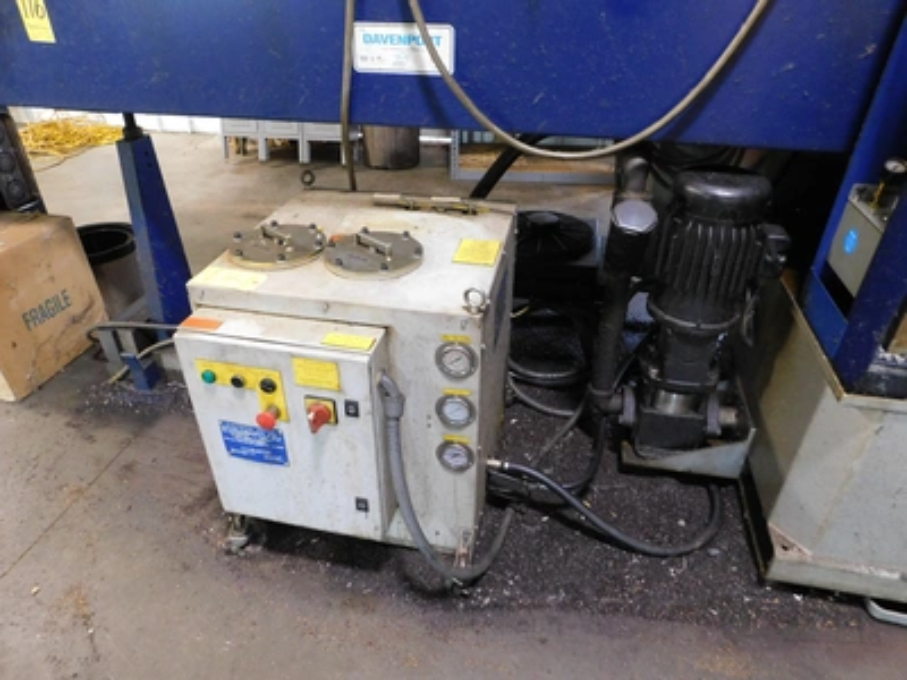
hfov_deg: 73.9
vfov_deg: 58.9
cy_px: 340
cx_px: 454
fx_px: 603
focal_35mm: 23
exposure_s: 1/8
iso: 400
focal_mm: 4
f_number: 3
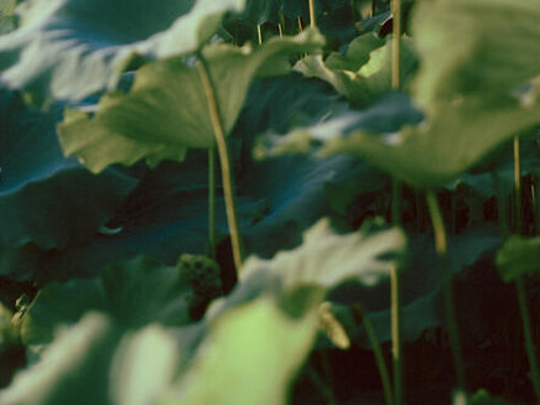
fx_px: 3073
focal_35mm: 197
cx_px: 24
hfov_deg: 10.0
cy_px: 107
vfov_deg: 7.5
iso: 100
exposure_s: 1/1250
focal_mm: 85
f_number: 1.8
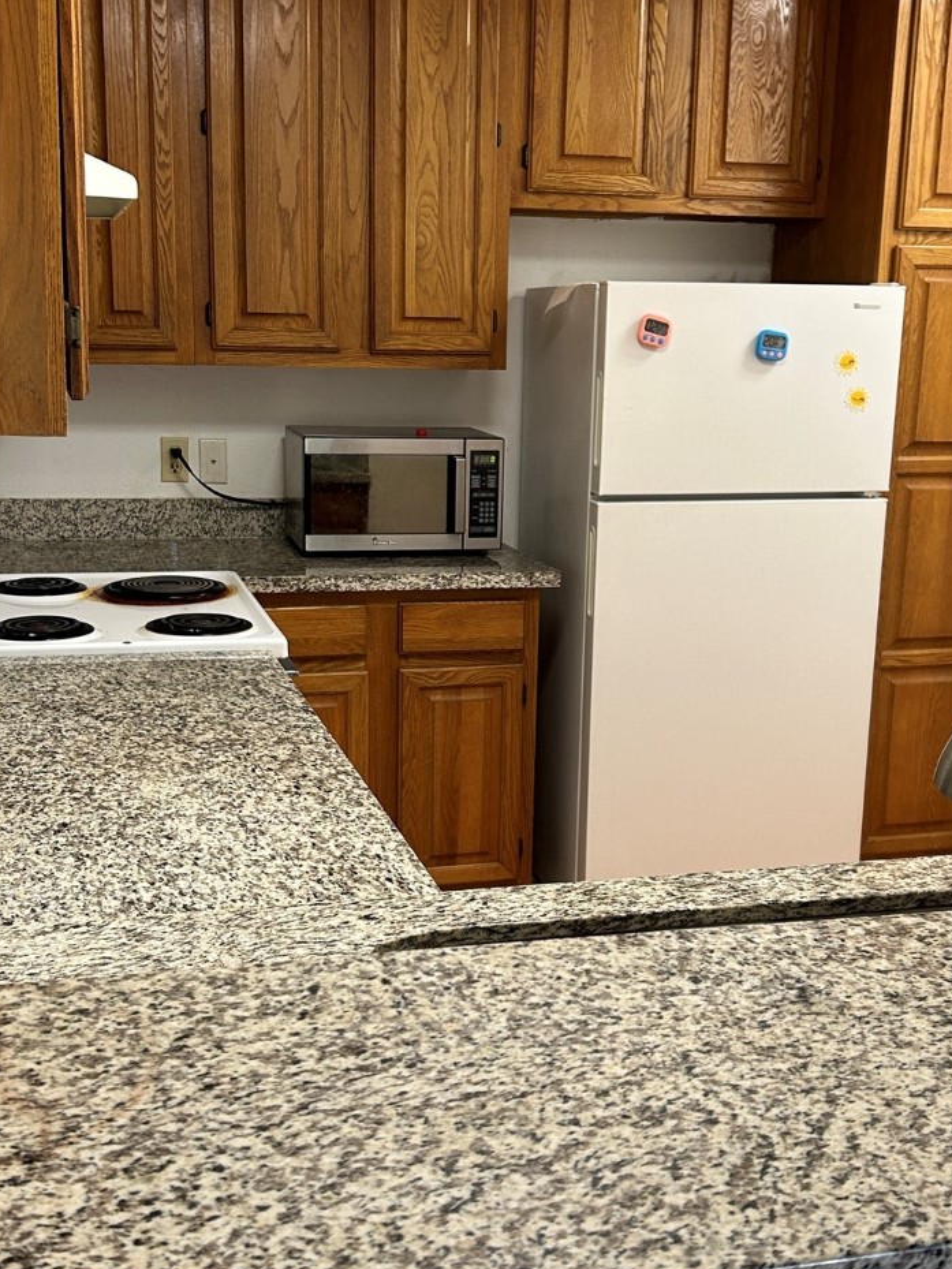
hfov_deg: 33.6
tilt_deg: -12.5
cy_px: 665
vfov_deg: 43.8
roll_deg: -2.3
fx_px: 1576
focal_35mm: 43
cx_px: 468
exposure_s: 1/60
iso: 80
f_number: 1.5
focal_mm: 5.7
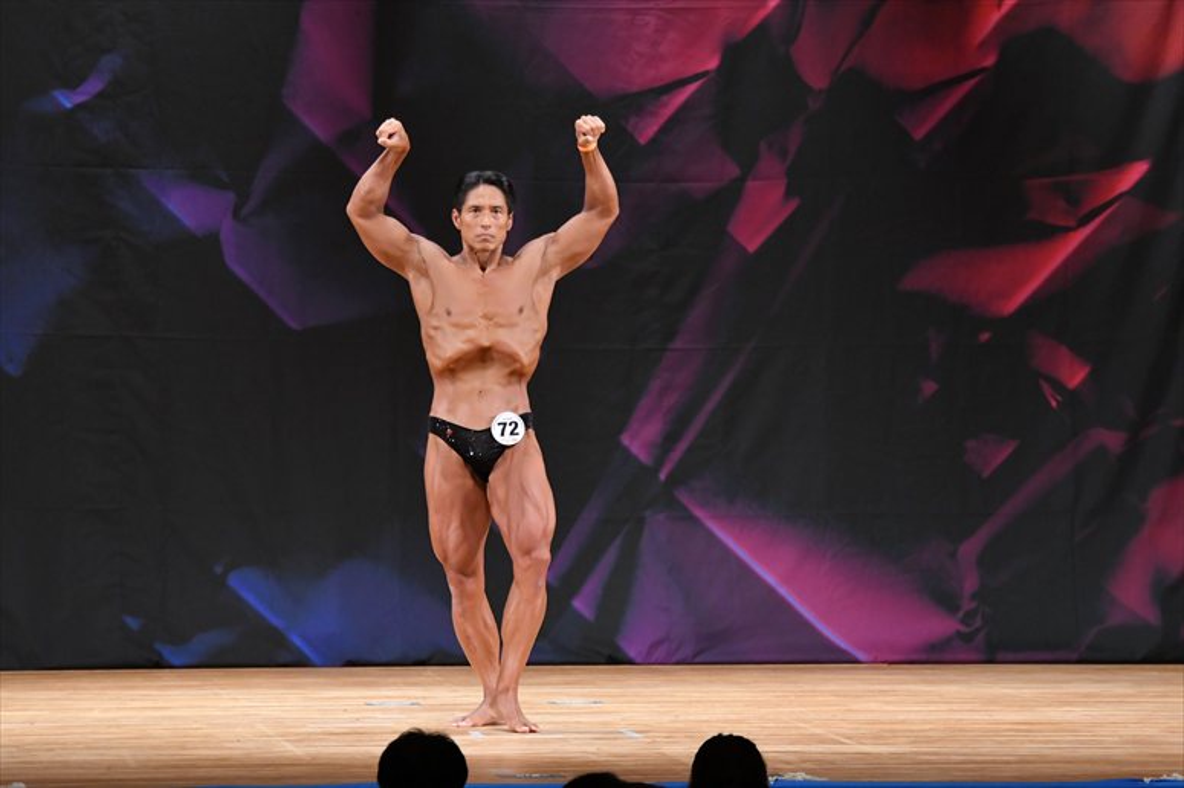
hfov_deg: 9.2
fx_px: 7396
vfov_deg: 6.1
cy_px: 394
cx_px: 592
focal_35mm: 225
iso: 3200
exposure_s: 1/400
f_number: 5.6
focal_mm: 150
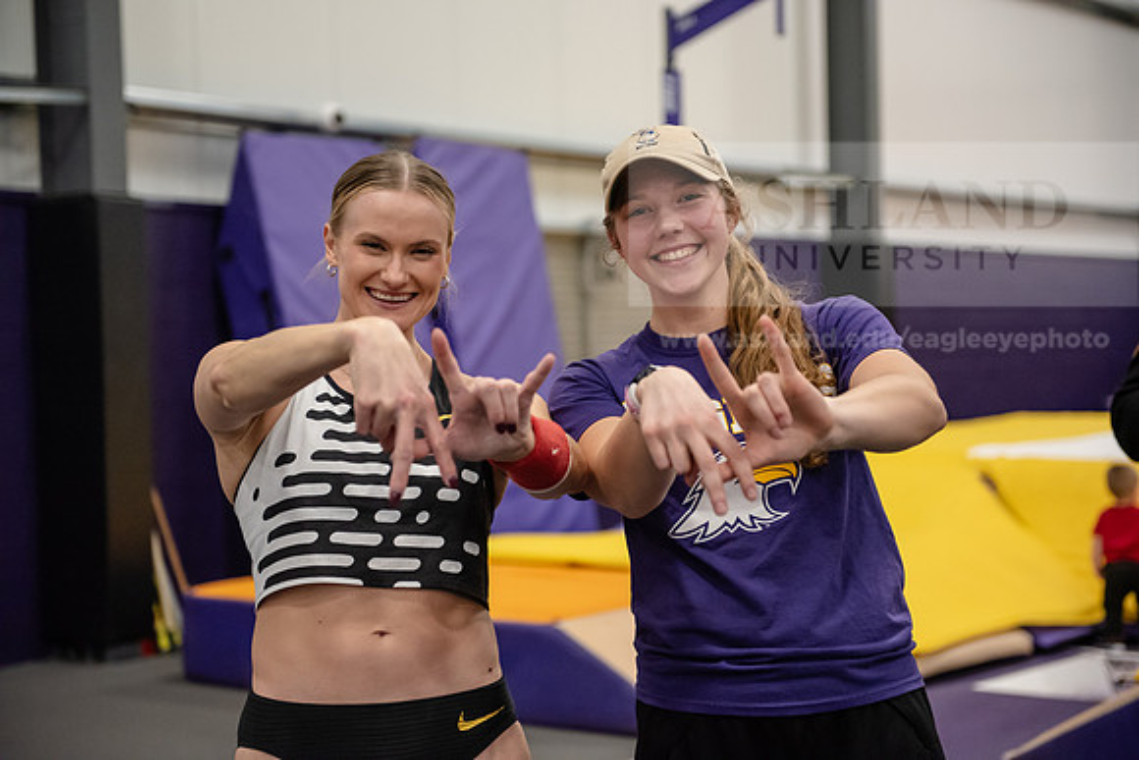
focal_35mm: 62
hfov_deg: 32.4
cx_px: 570
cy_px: 380
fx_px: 1962
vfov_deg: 21.9
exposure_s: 1/400
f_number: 3.2
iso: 4000
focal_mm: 62
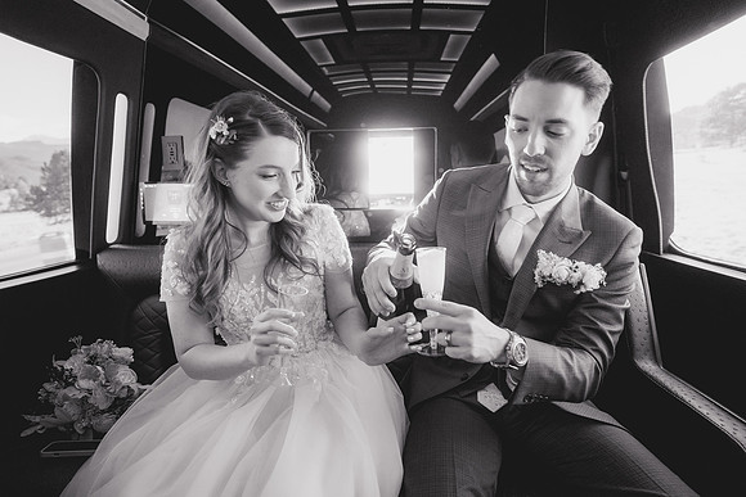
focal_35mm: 19
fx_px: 399
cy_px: 248
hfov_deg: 86.2
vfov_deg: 63.9
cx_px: 373
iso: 3200
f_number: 2.8
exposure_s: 1/125
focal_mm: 18
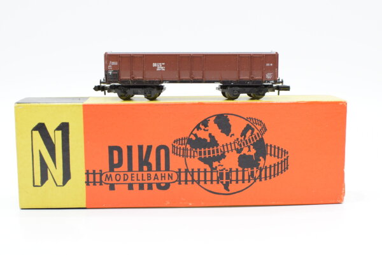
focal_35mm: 52
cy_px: 128
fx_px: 557
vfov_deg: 25.8
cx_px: 191
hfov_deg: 37.8
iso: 400
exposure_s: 1/100
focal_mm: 35
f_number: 8
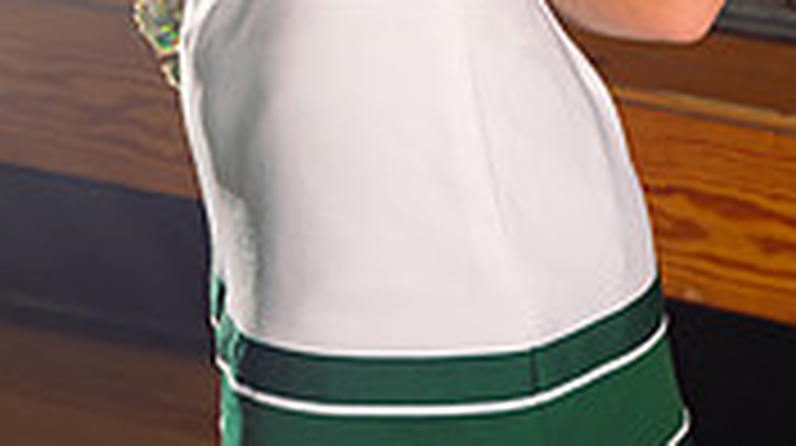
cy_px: -554
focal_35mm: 152
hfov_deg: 14.1
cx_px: 513
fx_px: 3204
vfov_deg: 7.5
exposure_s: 1/250
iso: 125
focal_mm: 57
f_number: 5.6
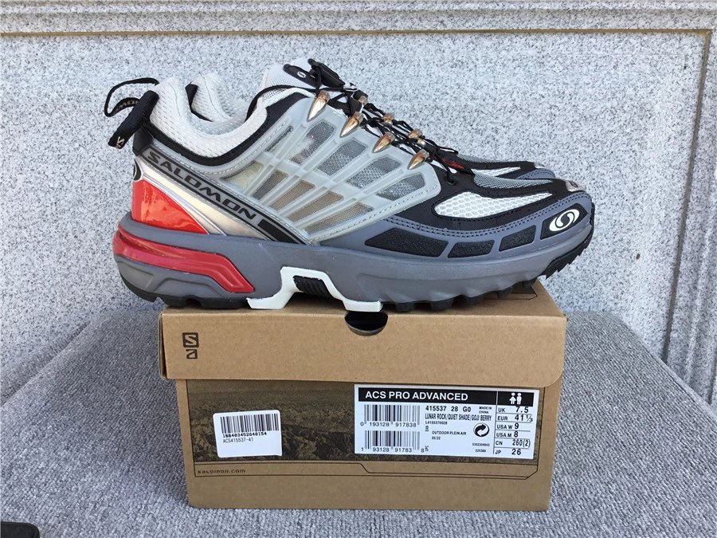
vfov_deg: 45.4
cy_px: 269
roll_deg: +0.8
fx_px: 642
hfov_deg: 58.4
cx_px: 358
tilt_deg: -16.8
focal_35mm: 31
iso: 25
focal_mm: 3.3
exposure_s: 1/270
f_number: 2.4
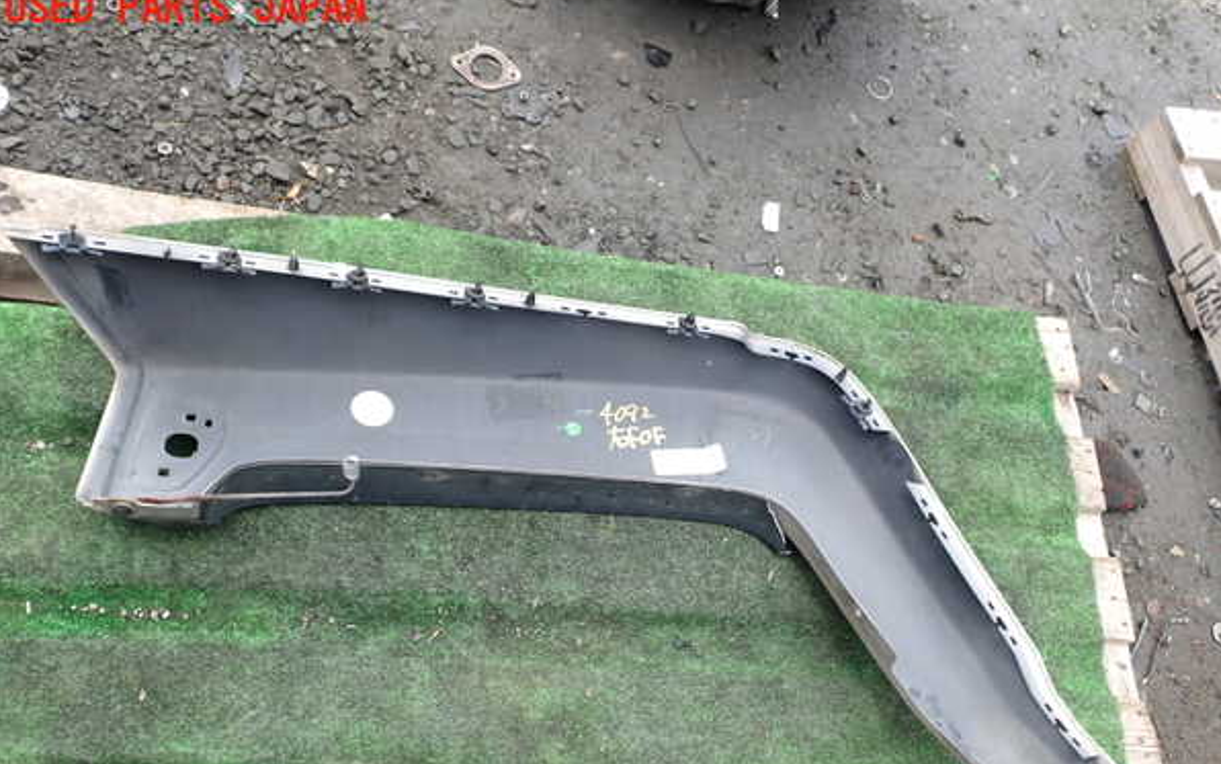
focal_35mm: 32
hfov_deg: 59.6
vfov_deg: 39.4
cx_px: 608
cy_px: 444
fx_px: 1065
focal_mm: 5.4
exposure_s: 1/250
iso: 100
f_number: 3.2
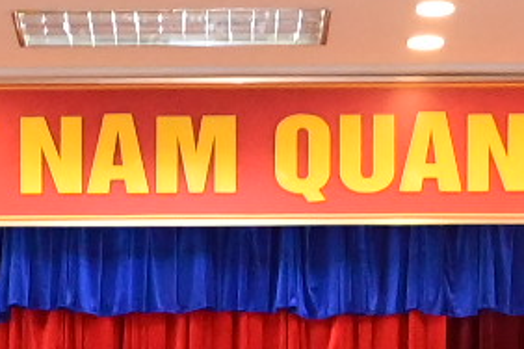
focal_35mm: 230
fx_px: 3348
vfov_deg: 5.7
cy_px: 958
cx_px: 52
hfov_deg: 8.9
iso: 3200
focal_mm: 22
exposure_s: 1/200
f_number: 3.8
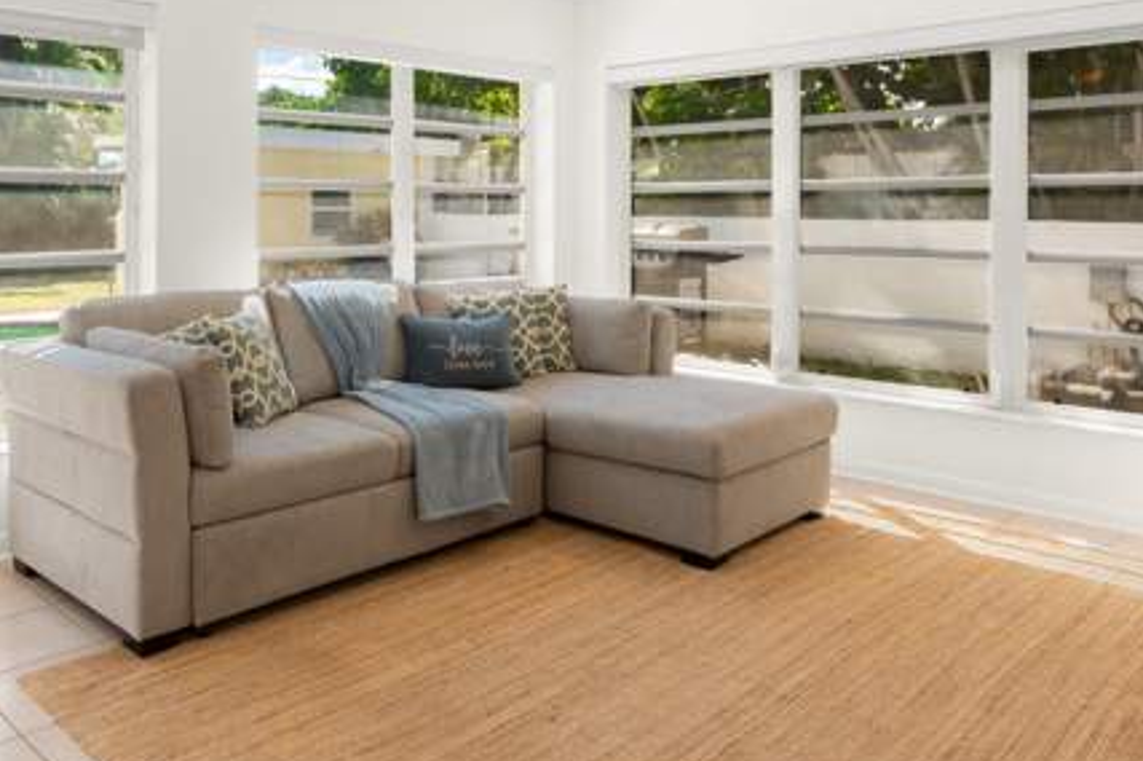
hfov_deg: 61.1
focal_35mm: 30
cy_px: 226
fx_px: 952
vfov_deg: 42.7
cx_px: 423
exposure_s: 1/25
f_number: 11
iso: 500
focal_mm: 16
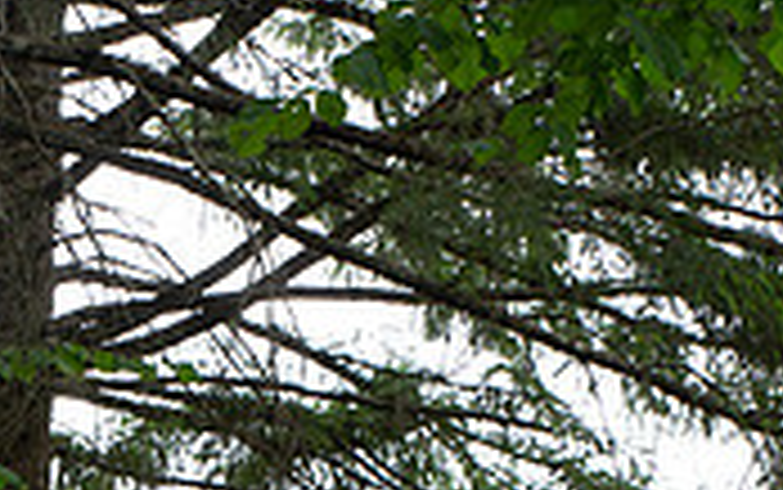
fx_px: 2755
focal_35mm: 129
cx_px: 238
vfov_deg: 9.8
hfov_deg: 16.1
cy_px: 789
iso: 400
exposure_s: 1/100
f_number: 9
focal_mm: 38
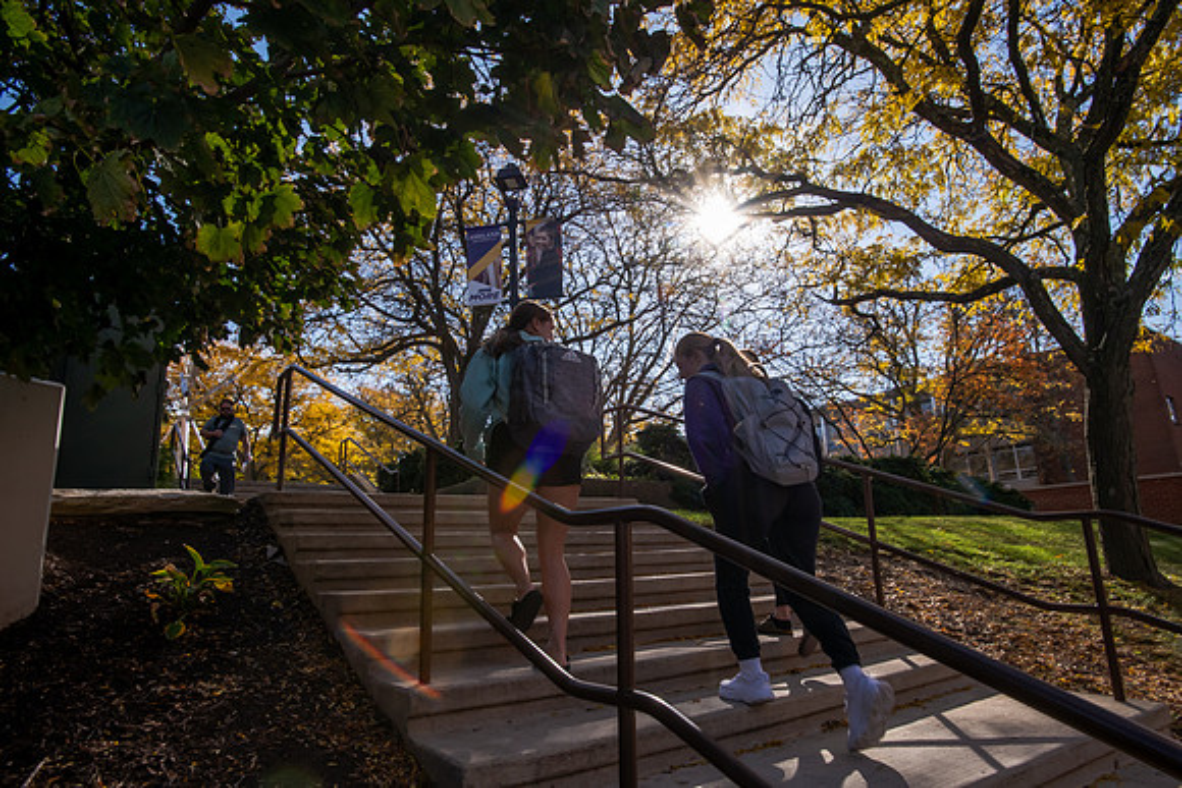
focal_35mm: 22
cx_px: 591
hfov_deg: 78.6
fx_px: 722
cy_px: 394
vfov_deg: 57.3
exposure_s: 1/125
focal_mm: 22
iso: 320
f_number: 20
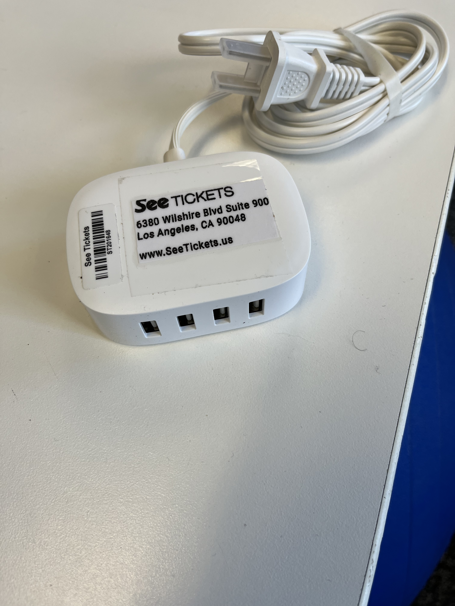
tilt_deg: -63.3
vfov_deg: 67.3
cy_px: 303
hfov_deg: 53.1
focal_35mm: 26
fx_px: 456
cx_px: 228
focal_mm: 5.1
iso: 64
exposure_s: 1/120
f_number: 1.6
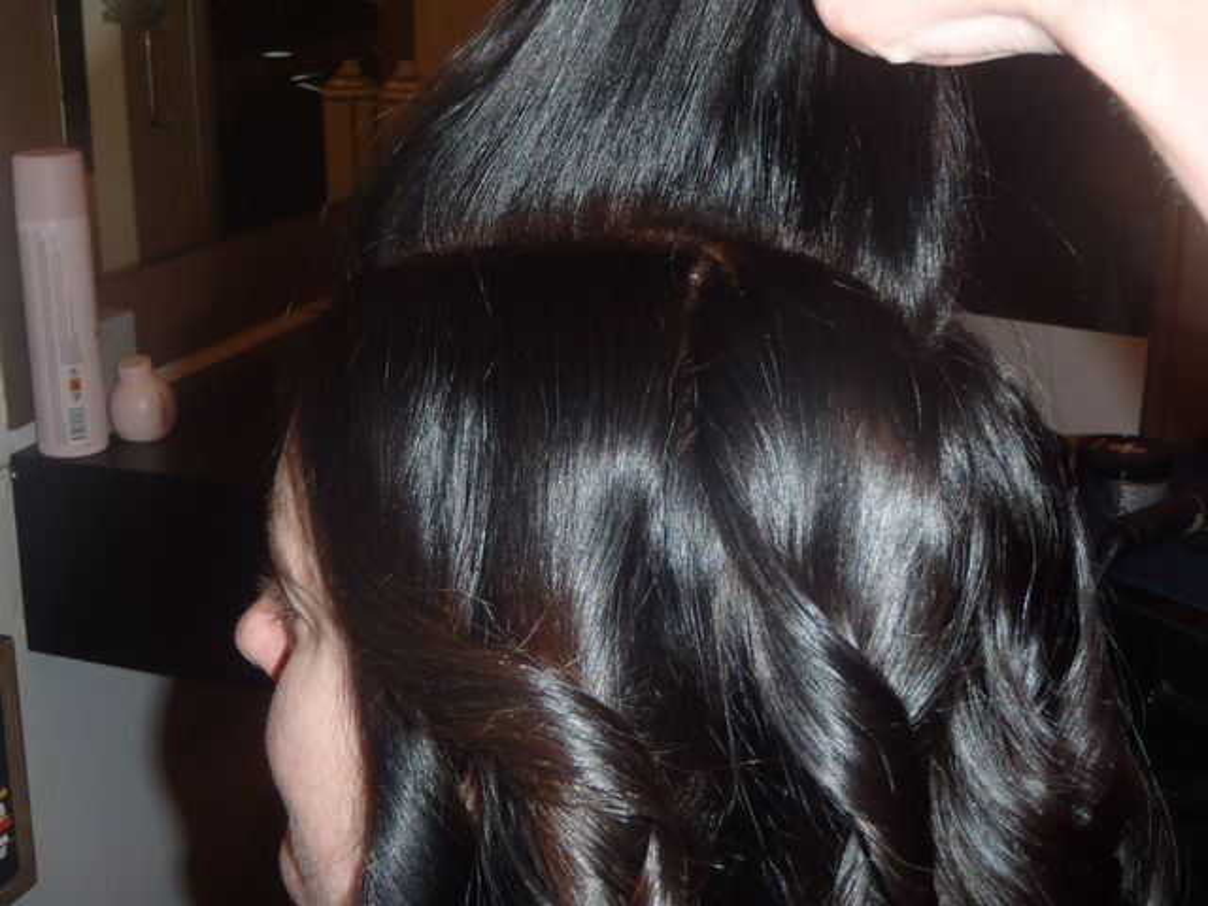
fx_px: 1710
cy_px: 453
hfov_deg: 38.9
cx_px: 604
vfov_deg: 29.7
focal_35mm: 49
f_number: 4.9
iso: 125
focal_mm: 8.8
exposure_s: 1/40
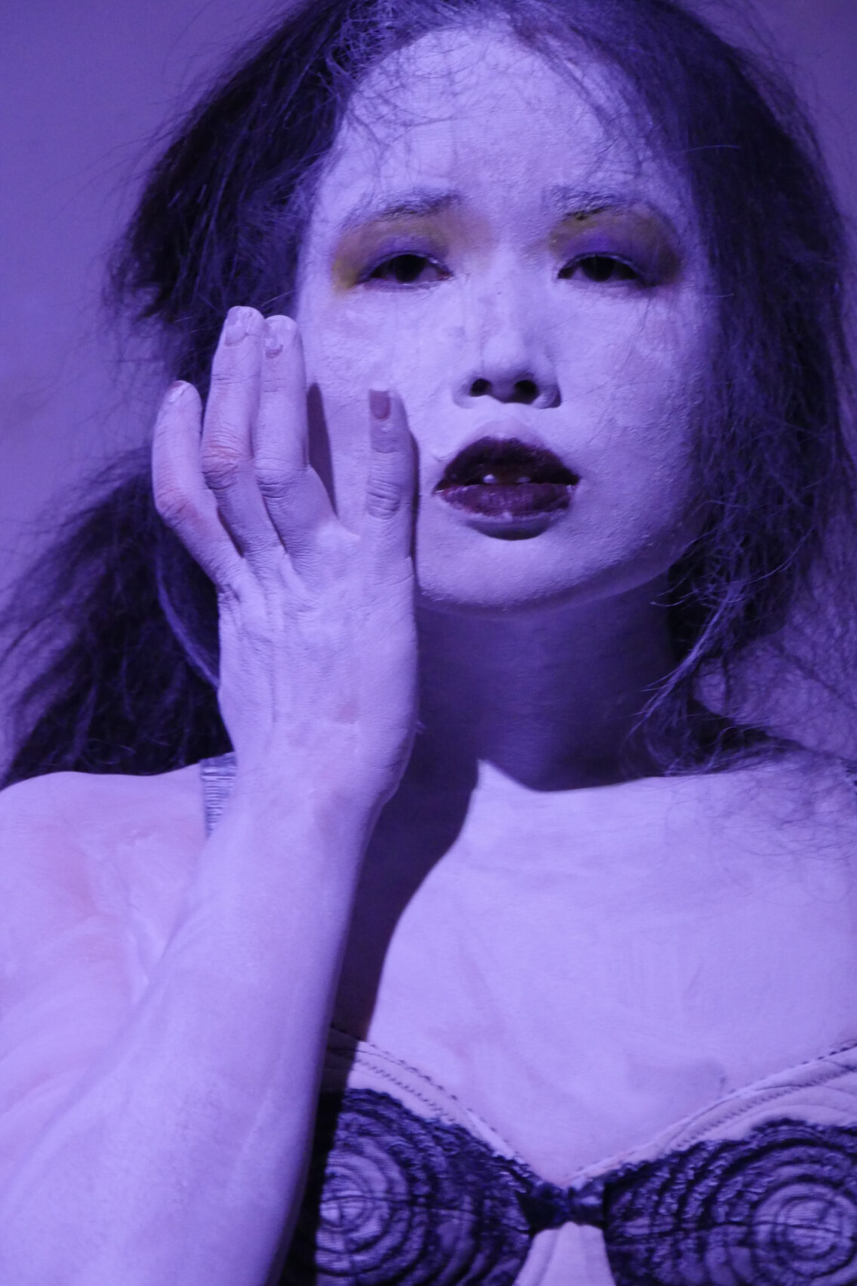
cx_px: 411
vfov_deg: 12.8
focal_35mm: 161
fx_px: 5749
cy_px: 646
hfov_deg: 8.5
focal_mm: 77
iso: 3200
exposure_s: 1/25
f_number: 5.4
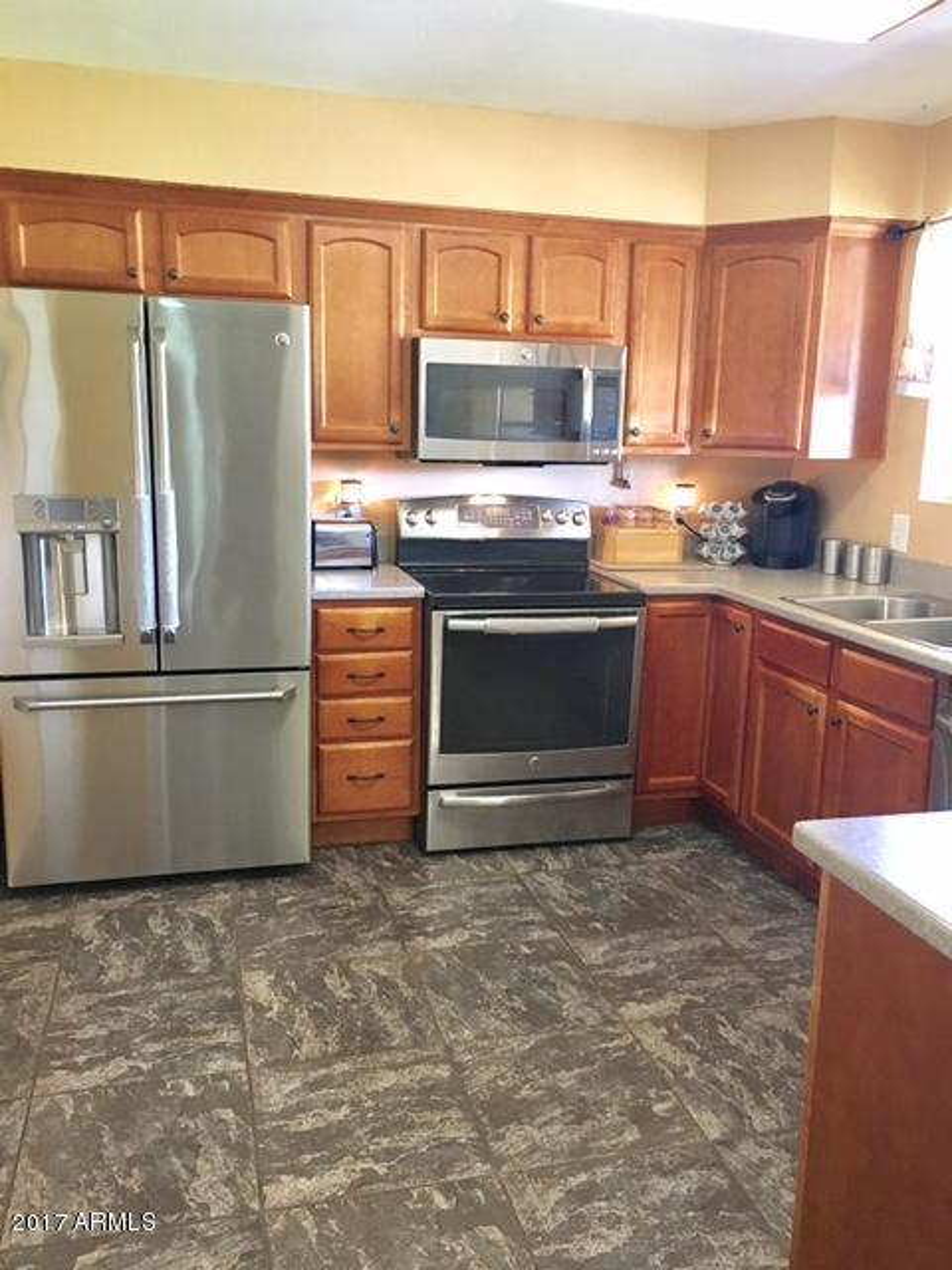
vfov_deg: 61.7
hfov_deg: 48.2
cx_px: 476
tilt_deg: -10.5
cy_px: 635
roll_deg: -1.2
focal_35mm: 29
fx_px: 1063
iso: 200
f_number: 2.2
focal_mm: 4.15
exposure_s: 1/30
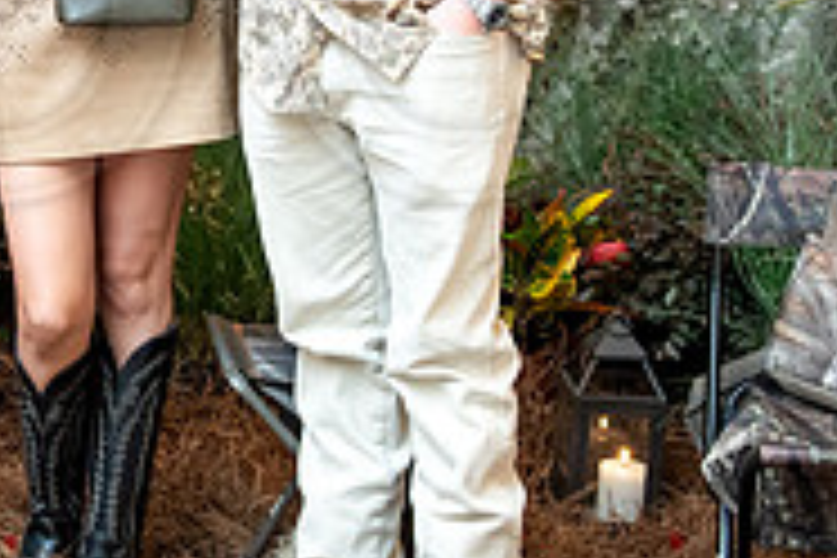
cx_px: -40
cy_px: -29
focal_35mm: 111
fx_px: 2581
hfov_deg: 17.9
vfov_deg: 12.2
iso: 3200
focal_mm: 35
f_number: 5
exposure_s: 1/100
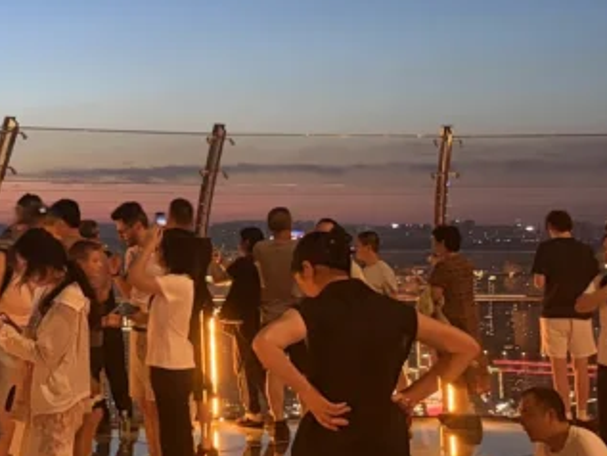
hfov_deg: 22.3
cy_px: 8
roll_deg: +0.5
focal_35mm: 84
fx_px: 1474
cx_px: -23
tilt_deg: +9.5
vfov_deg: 17.2
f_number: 1.6
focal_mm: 5.96
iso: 500
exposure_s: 1/25
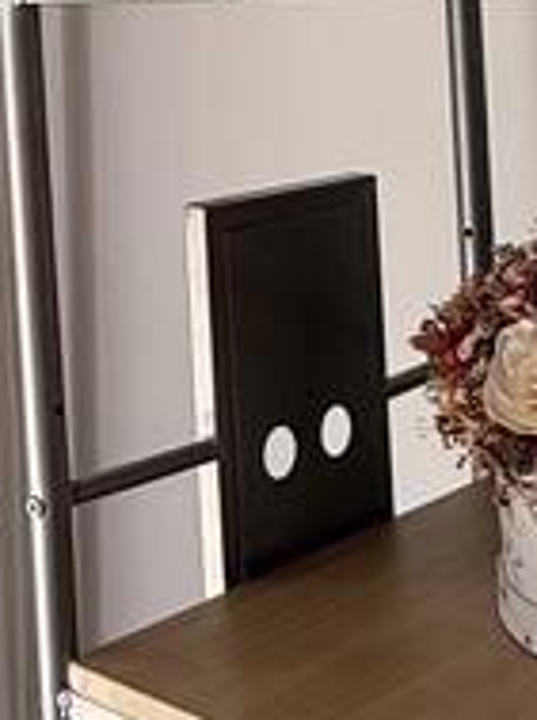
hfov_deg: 17.5
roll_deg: +2.5
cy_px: -11
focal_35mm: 76
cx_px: -244
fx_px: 1577
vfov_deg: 24.5
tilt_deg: +0.8
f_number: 2.2
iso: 50
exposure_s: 1/193
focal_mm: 2.22
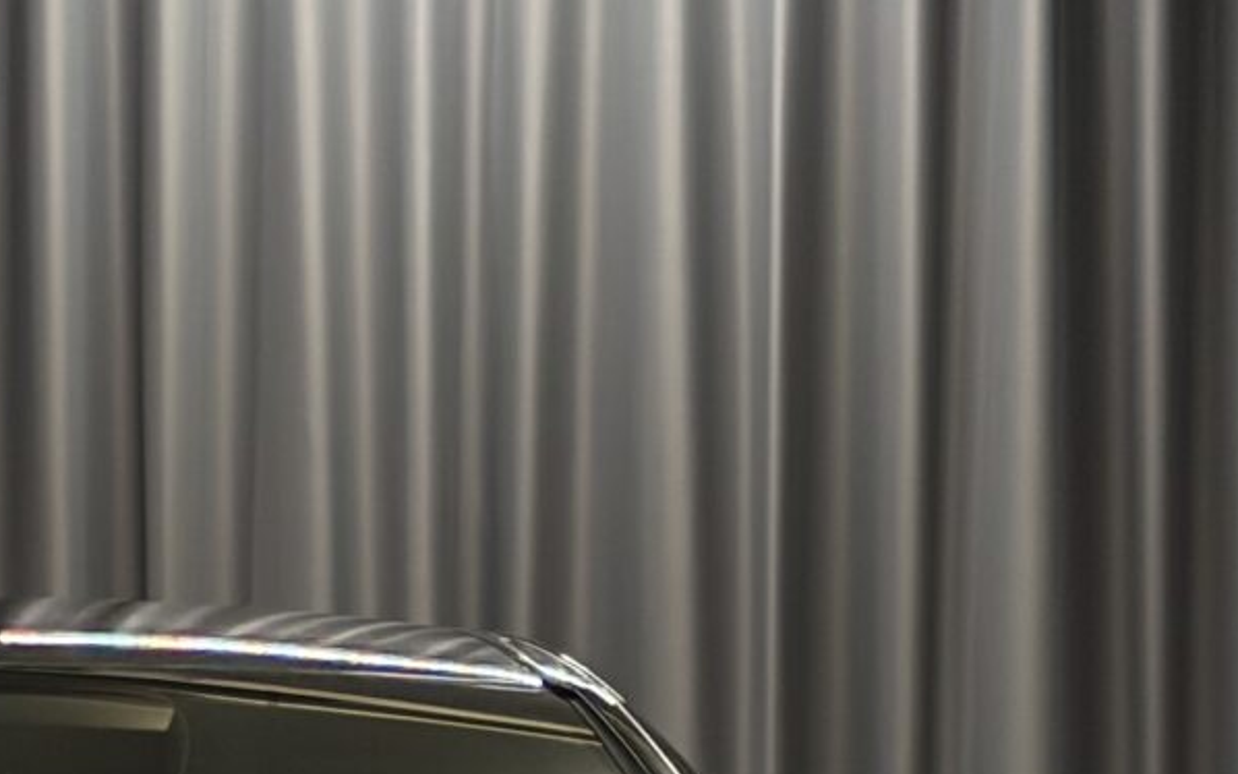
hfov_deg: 8.8
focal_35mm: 236
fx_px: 7964
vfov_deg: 5.4
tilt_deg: -5.0
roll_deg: +0.6
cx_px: -226
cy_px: 1749
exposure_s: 1/102
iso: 100
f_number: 1.6
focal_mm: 5.96
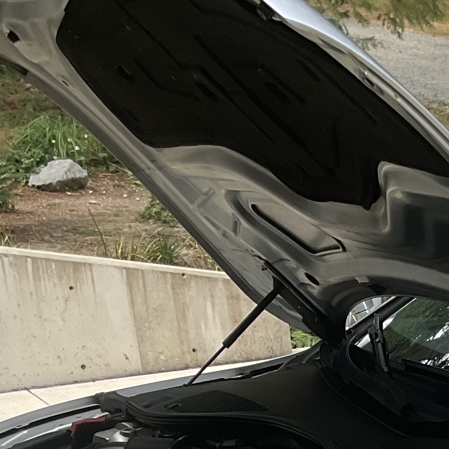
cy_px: 660
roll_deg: +2.8
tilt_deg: -22.5
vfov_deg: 15.1
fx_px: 1570
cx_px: 516
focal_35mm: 107
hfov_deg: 15.7
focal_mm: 3
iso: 16
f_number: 1.8
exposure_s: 1/534
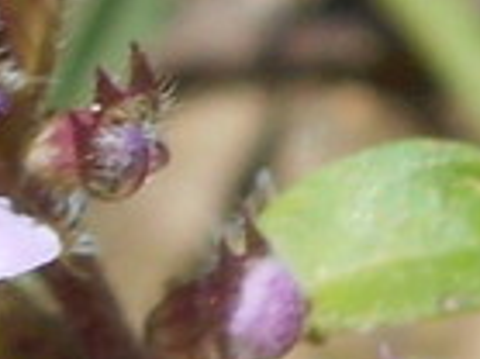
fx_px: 2896
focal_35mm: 209
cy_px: -473
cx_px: 1076
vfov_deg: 6.8
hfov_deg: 8.8
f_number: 4.2
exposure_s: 1/640
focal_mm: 6
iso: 80
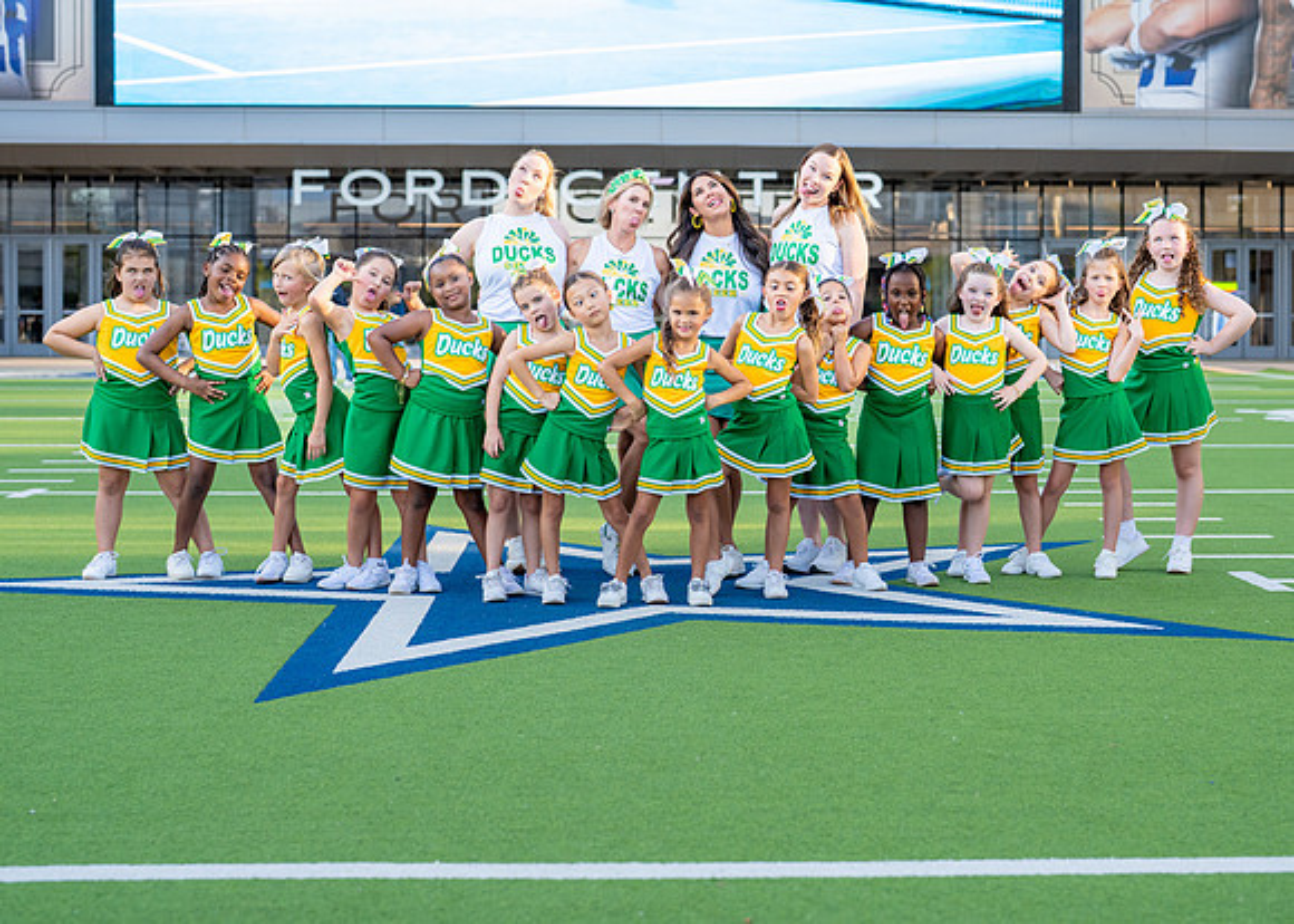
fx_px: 2444
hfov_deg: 29.6
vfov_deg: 21.4
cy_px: 401
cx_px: 726
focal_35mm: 67
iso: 320
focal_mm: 50
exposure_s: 1/800
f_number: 2.8
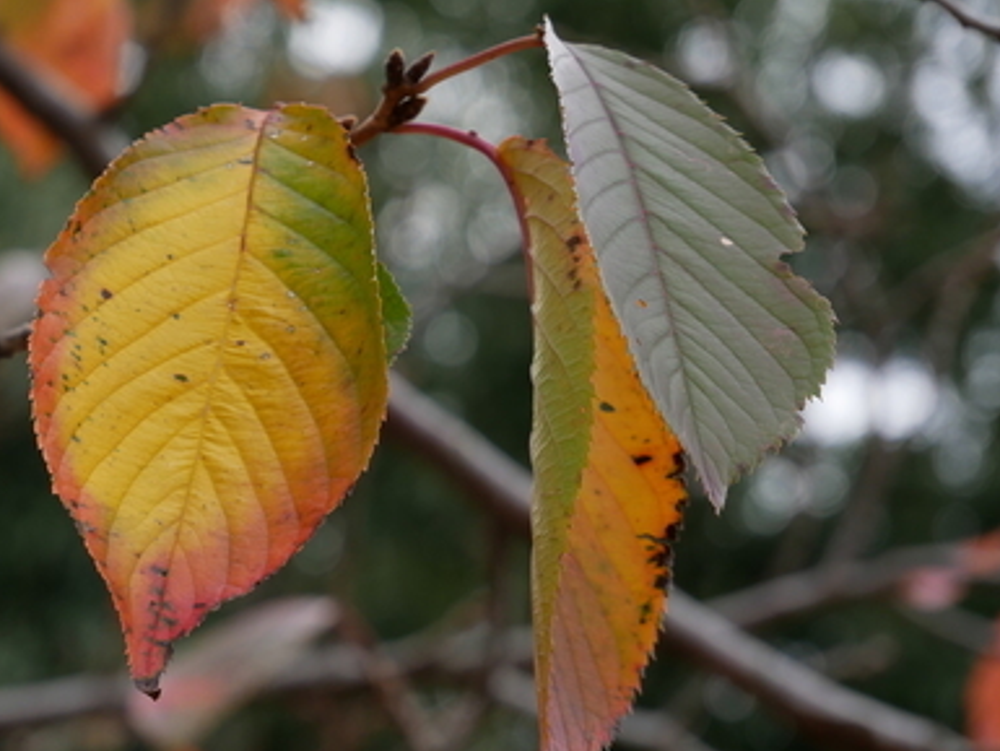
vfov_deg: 7.9
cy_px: 292
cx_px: 242
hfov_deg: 10.5
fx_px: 5404
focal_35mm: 187
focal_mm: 60
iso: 200
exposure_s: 1/250
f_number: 5.6
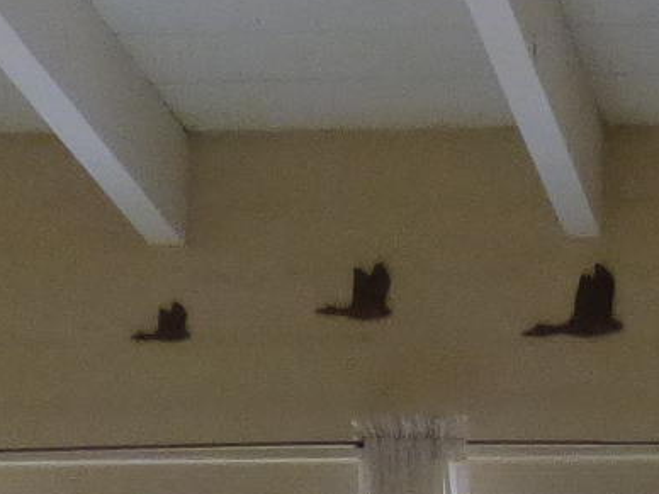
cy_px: 1253
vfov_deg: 9.7
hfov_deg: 14.2
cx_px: 919
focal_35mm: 132
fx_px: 2513
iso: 400
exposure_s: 1/60
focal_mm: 3.58
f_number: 2.8
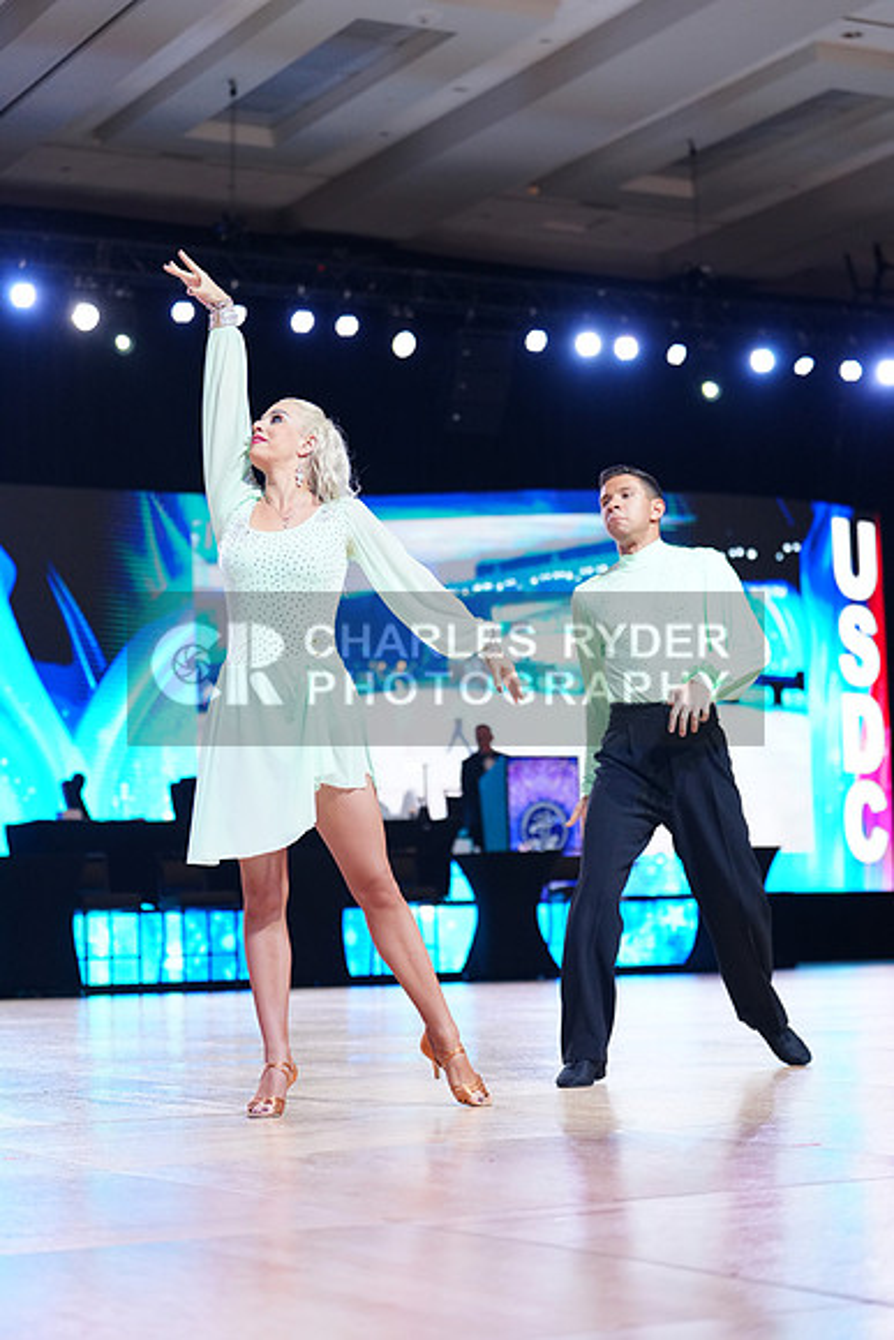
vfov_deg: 28.8
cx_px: 447
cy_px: 670
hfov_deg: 19.5
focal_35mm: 70
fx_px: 2606
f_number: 2.8
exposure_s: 1/500
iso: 2000
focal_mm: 70
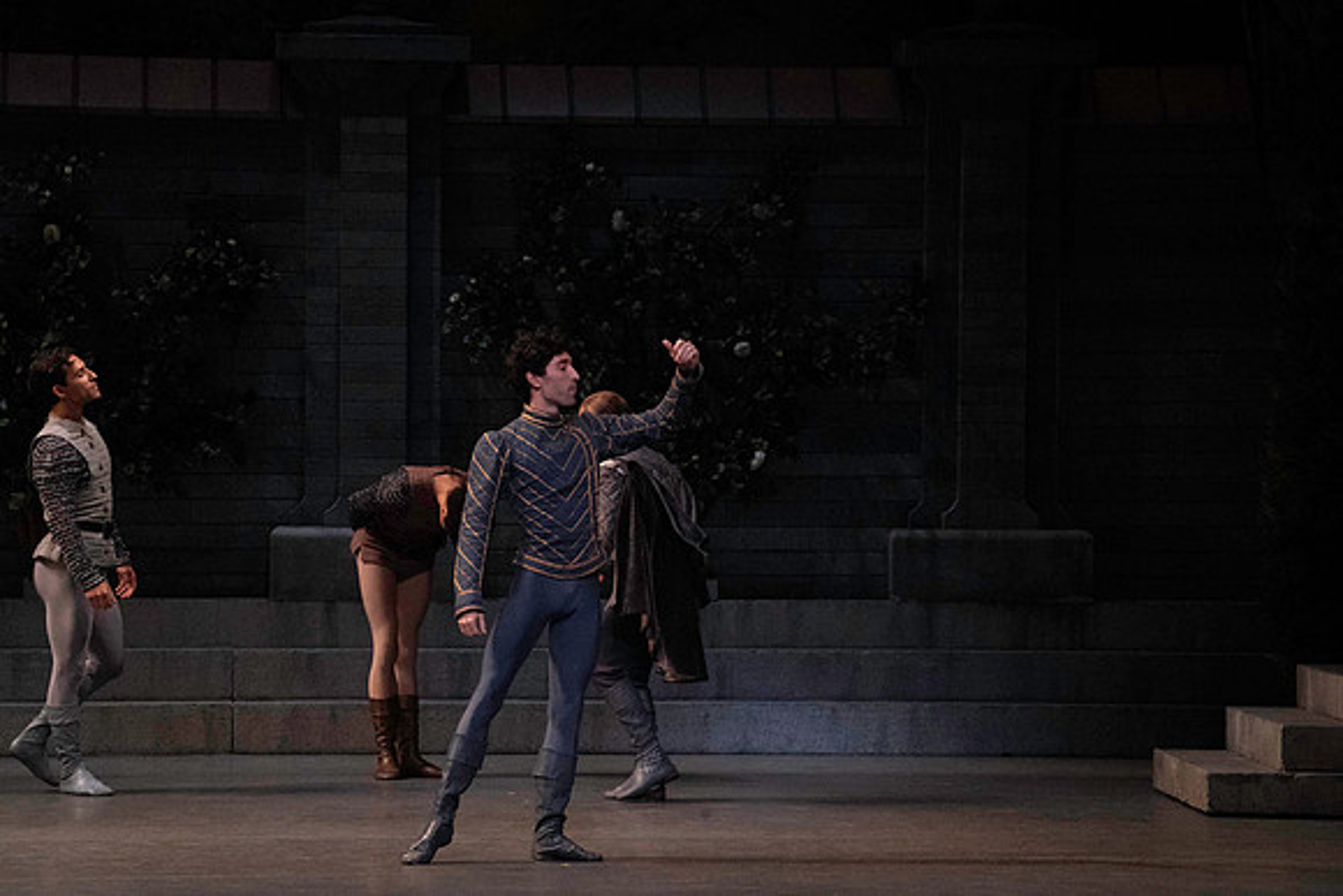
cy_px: 448
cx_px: 672
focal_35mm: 184
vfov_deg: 7.5
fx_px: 6866
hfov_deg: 11.2
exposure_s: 1/400
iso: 16000
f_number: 11
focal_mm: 184
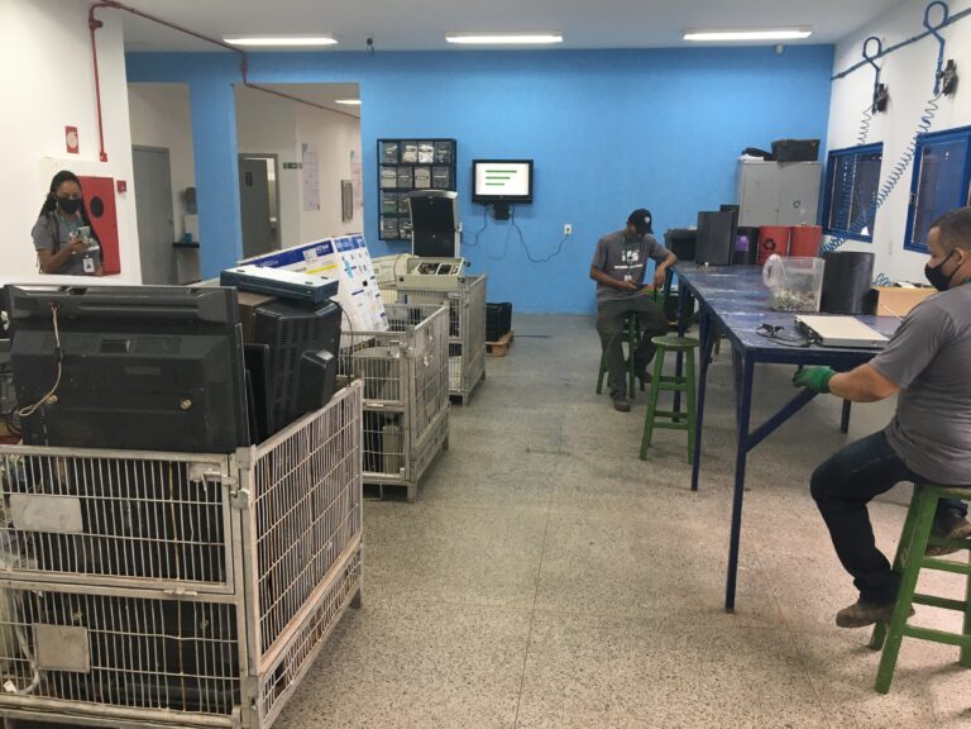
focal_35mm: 29
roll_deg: +0.1
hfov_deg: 61.7
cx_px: 486
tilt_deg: -12.0
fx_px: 813
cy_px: 364
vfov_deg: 48.2
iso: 64
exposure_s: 1/30
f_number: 2.2
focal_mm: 4.15
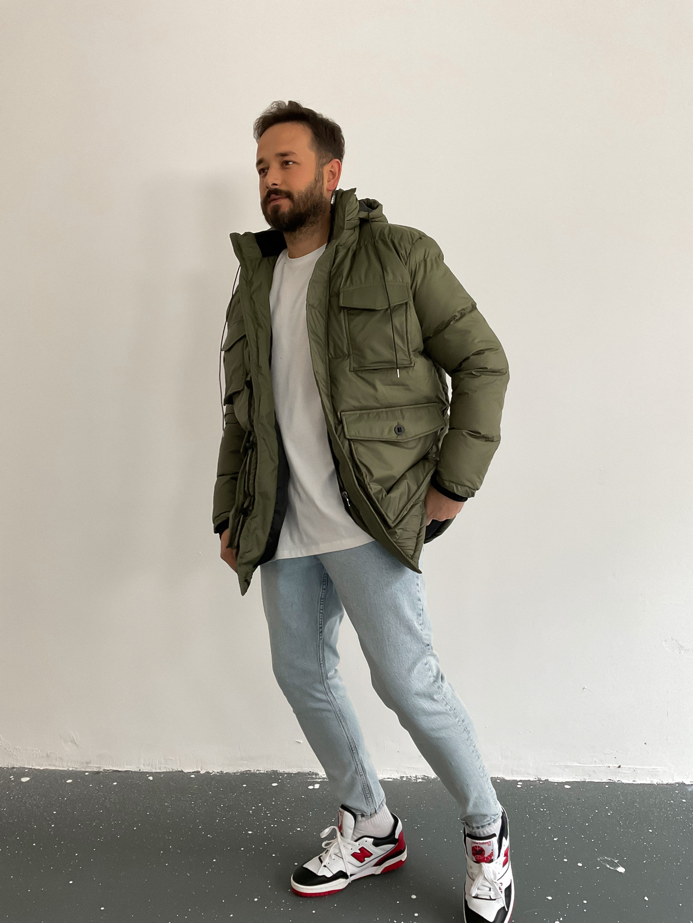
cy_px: 462
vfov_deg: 61.7
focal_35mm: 29
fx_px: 774
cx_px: 346
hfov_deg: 48.2
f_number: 1.8
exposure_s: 1/50
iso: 100
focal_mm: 3
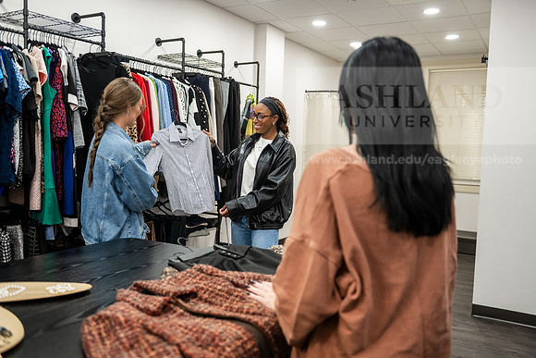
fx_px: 477
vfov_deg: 41.1
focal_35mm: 32
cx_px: 268
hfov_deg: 58.7
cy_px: 179
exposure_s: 1/200
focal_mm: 32
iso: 1600
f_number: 3.2
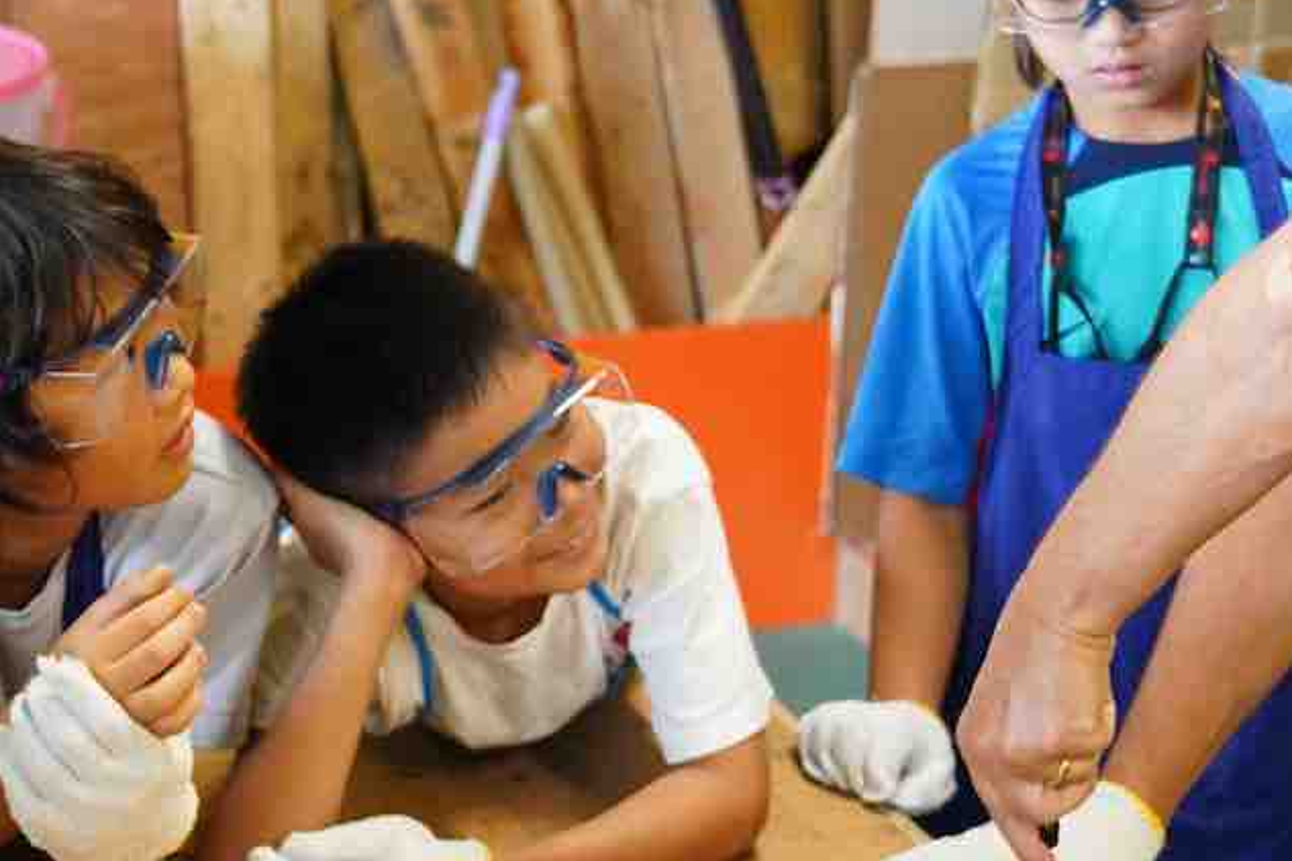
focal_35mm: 98
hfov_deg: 20.8
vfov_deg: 14.0
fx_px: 3517
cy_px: 330
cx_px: 537
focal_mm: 31
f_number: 2.8
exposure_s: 1/200
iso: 2500
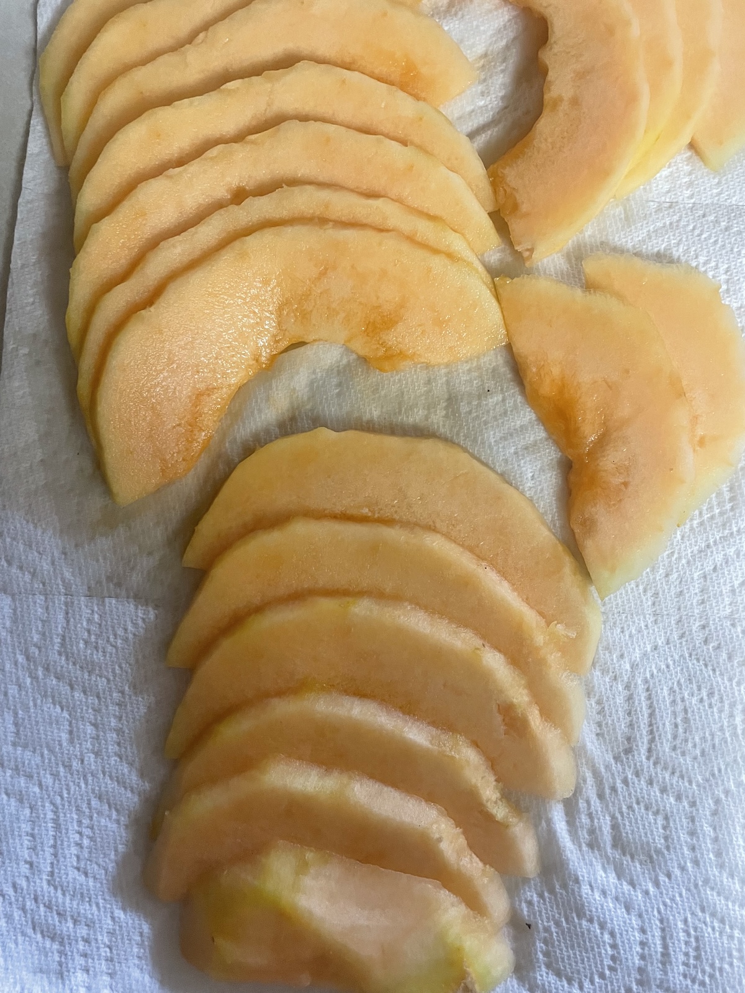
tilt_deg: -87.1
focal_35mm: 26
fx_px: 746
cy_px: 496
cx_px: 372
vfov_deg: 67.3
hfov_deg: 53.1
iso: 500
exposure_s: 1/60
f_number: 1.6
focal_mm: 4.2
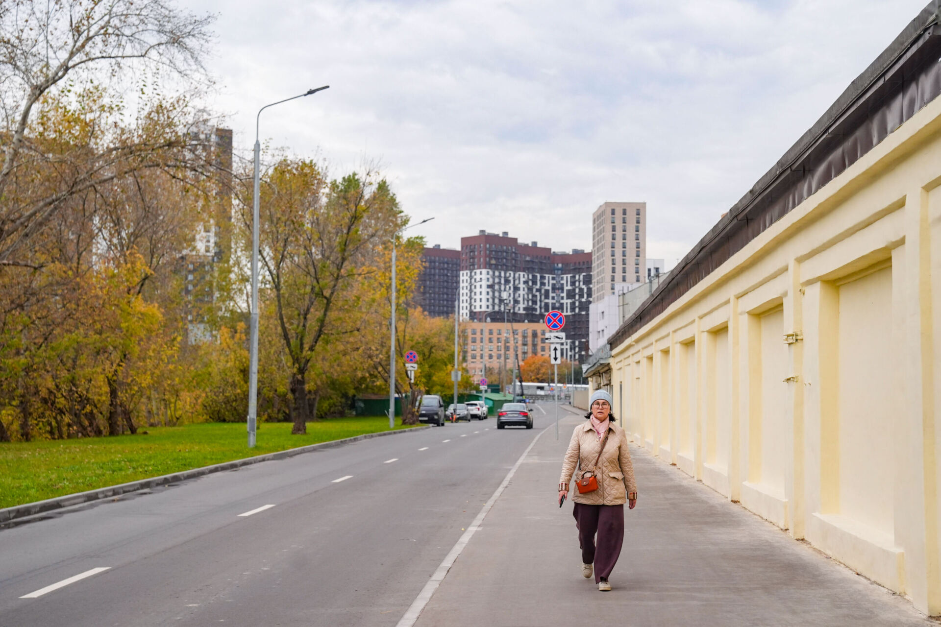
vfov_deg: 25.1
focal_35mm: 54
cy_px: 314
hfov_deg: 36.9
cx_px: 470
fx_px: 1411
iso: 800
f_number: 5
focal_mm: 54
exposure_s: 1/1600
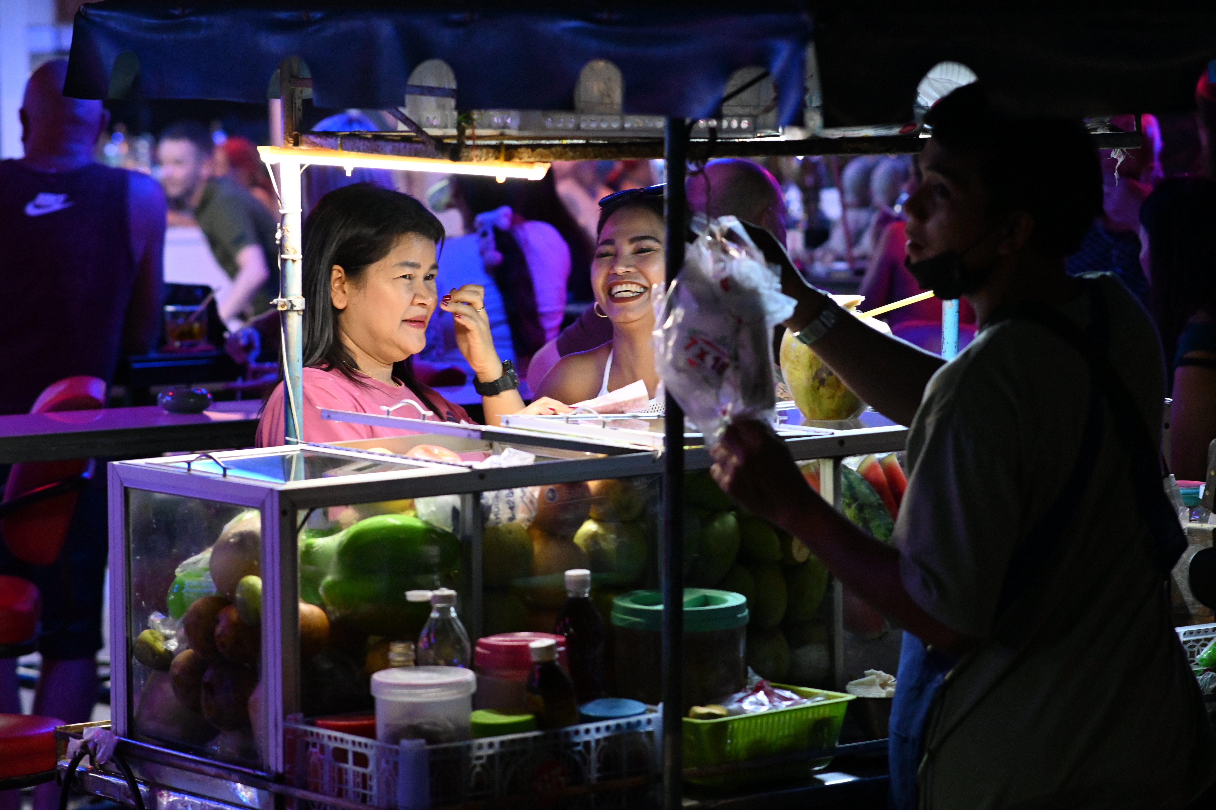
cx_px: 608
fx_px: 4306
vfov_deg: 10.8
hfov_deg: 16.1
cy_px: 405
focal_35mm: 128
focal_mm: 85
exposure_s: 1/160
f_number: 2.8
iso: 3200
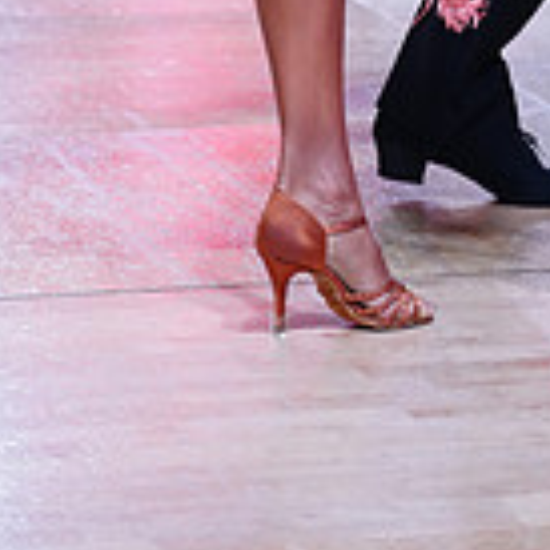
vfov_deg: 6.5
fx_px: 4656
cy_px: -594
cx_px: 676
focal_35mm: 259
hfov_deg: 6.7
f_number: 2.8
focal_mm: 72
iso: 640
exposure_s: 1/500
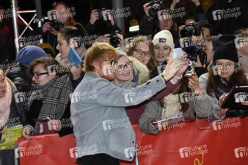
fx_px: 568
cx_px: 124
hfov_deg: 24.6
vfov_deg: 16.5
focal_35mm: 82
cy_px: 82
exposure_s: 1/250
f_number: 5
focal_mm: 55
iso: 1250
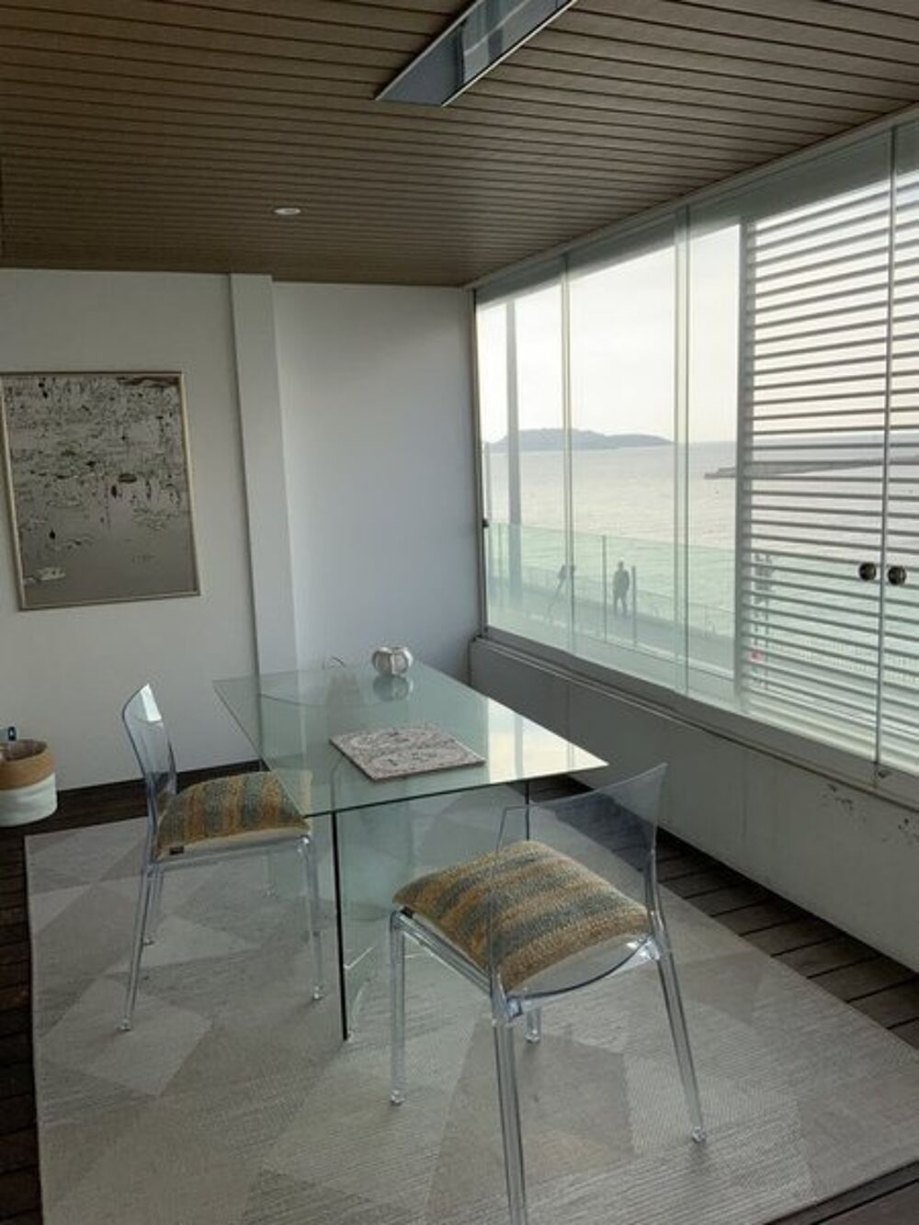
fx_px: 1026
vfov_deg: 61.7
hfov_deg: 48.2
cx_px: 460
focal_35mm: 29
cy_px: 612
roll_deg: +2.2
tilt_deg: -8.8
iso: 16
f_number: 1.8
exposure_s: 1/770
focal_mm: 3
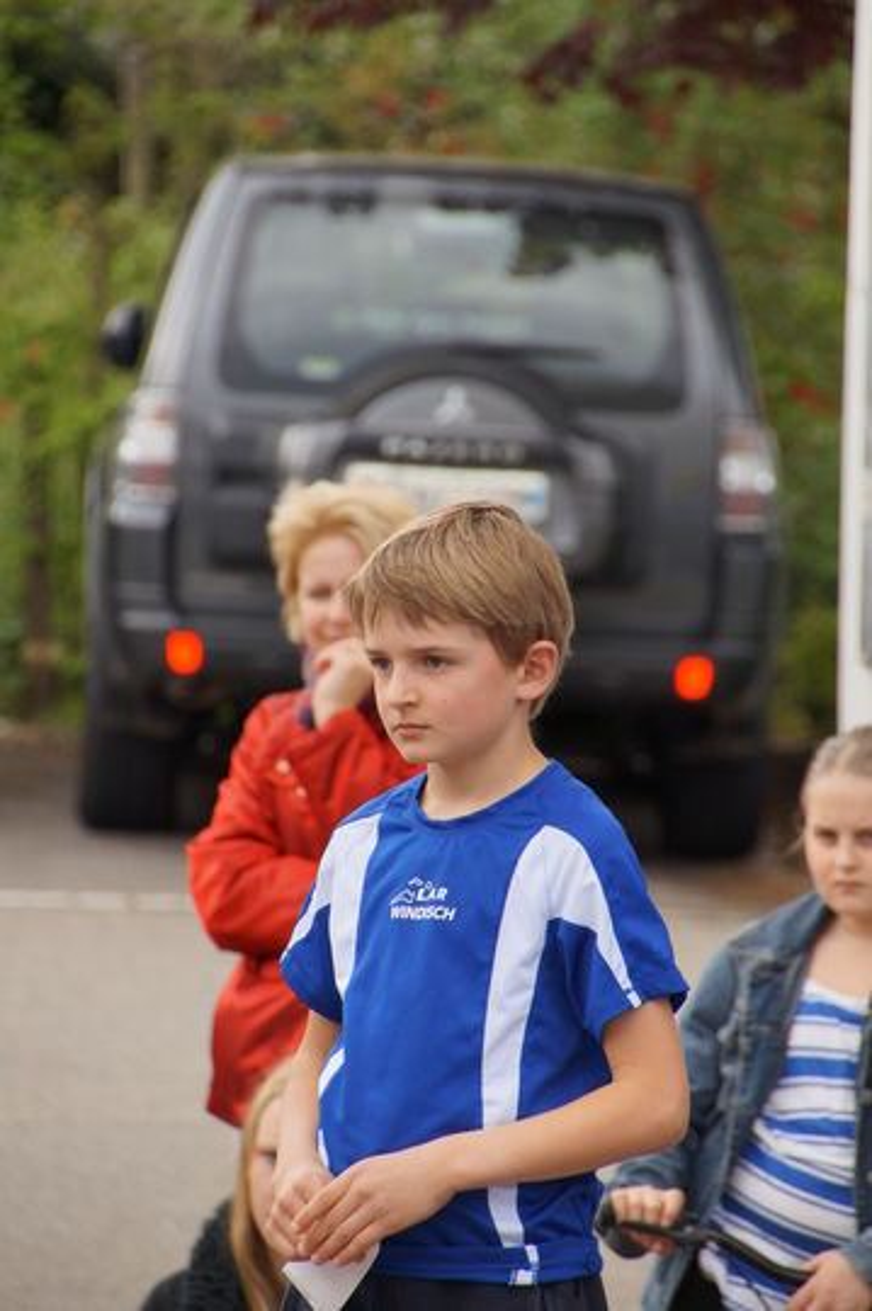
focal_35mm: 300
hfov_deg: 4.6
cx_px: 436
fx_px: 10920
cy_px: 656
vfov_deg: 6.9
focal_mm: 200
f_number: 6.3
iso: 125
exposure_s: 1/160
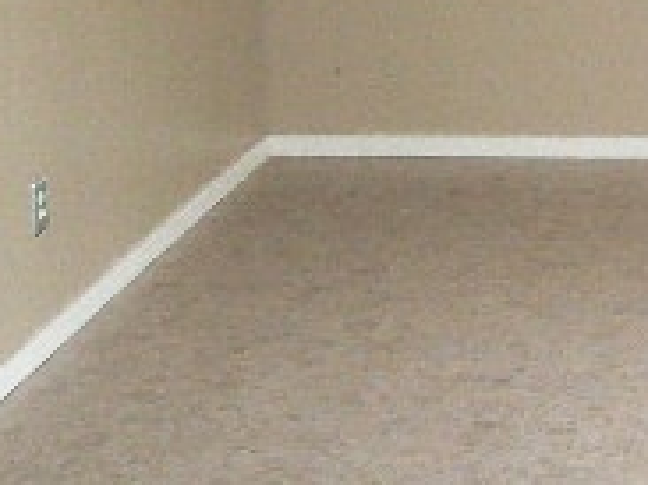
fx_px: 2357
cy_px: -273
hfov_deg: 14.9
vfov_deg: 11.2
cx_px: 850
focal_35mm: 126
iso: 250
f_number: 2.8
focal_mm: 6
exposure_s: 1/30
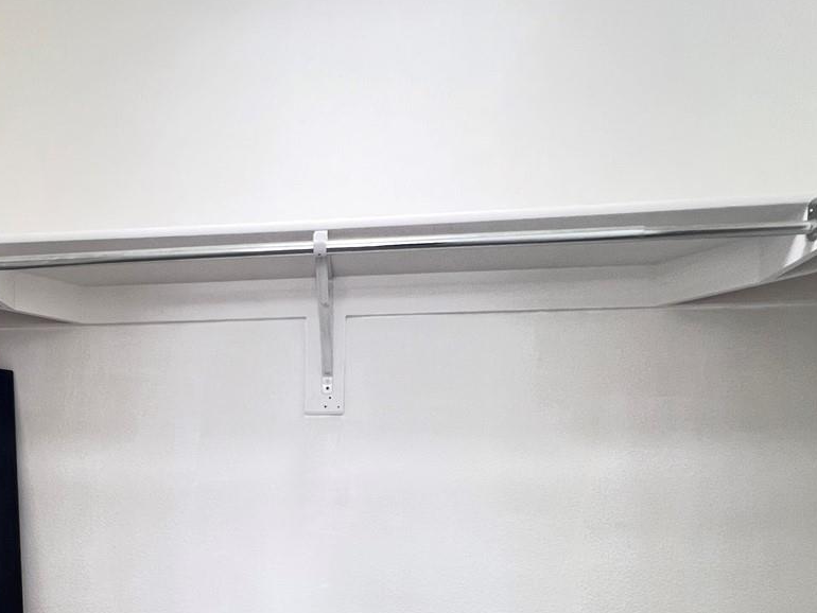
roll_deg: -1.1
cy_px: 527
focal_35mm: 27
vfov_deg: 47.3
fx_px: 637
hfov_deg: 62.9
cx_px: 243
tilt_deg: -0.7
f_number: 1.8
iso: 250
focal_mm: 1.57
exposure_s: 1/60
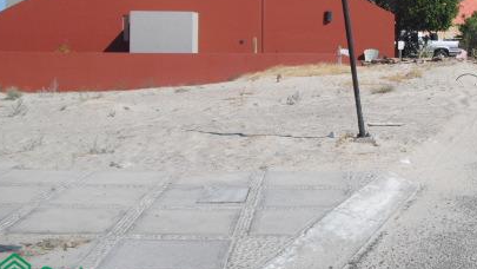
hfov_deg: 33.1
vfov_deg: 19.0
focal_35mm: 62
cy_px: 20
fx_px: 784
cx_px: 360
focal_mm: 6.3
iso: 64
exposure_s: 1/200
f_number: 7.8
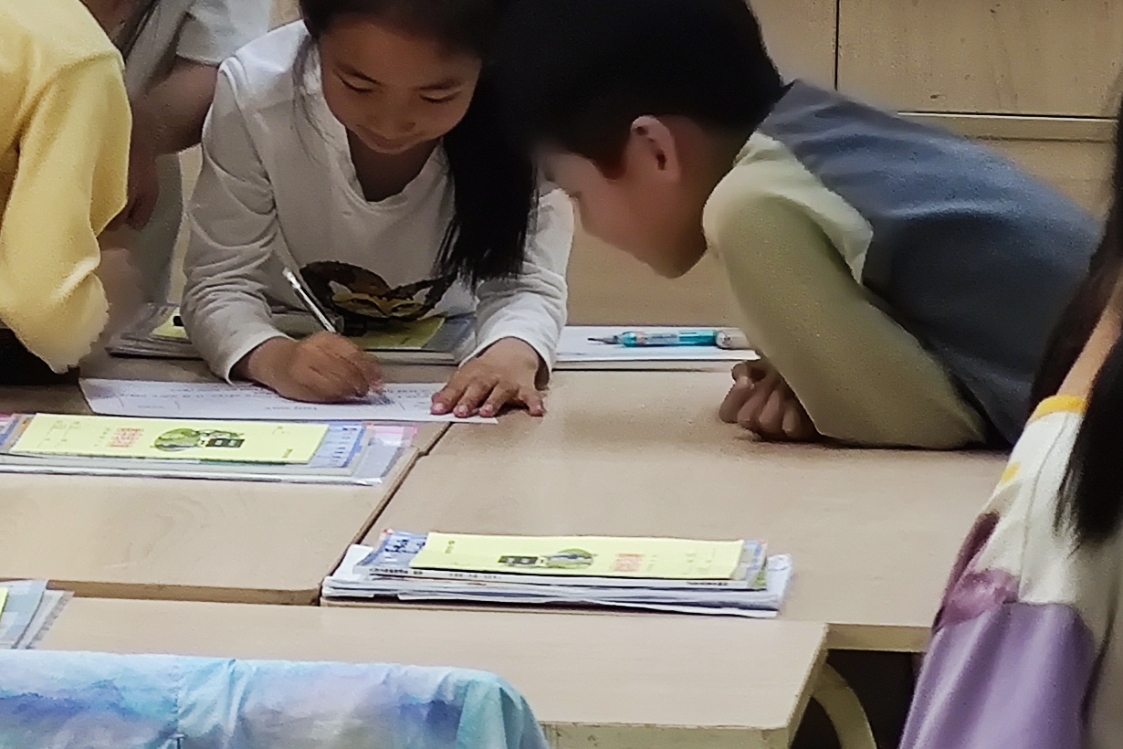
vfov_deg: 4.1
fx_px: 10418
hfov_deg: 6.2
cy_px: -144
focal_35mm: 334
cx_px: 153
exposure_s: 1/50
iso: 142
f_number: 2
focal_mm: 8.74
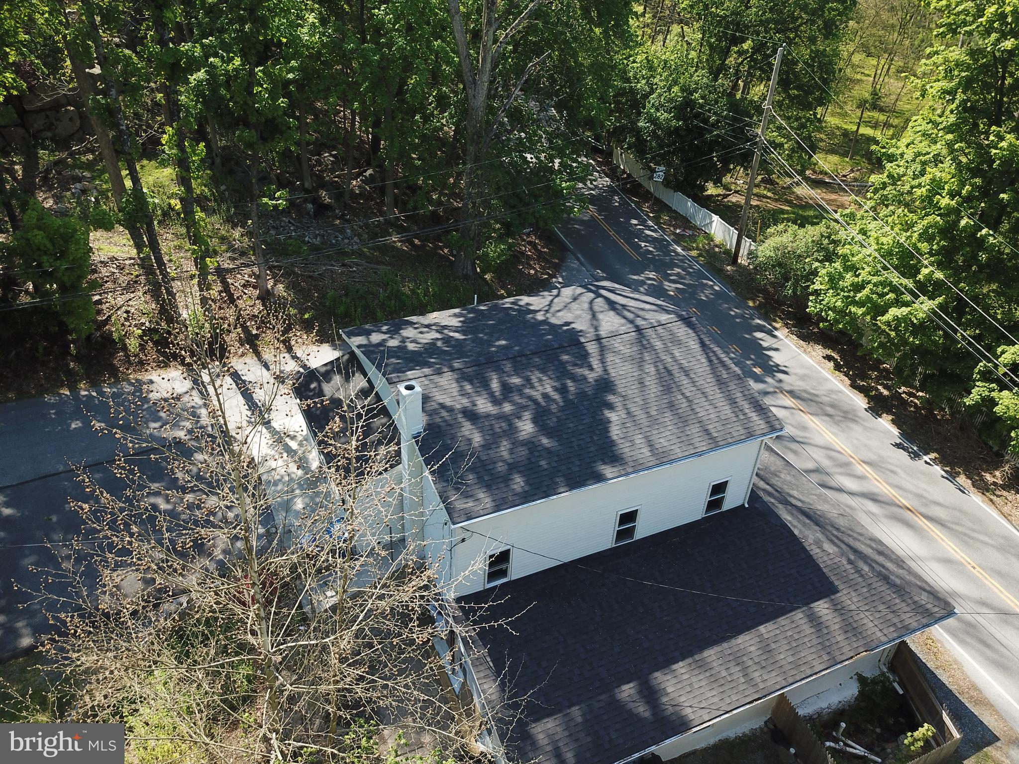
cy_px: 382
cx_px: 510
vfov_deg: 53.1
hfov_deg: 67.3
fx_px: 765
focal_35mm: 26
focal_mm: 4.73
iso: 100
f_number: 2.2
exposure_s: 1/453
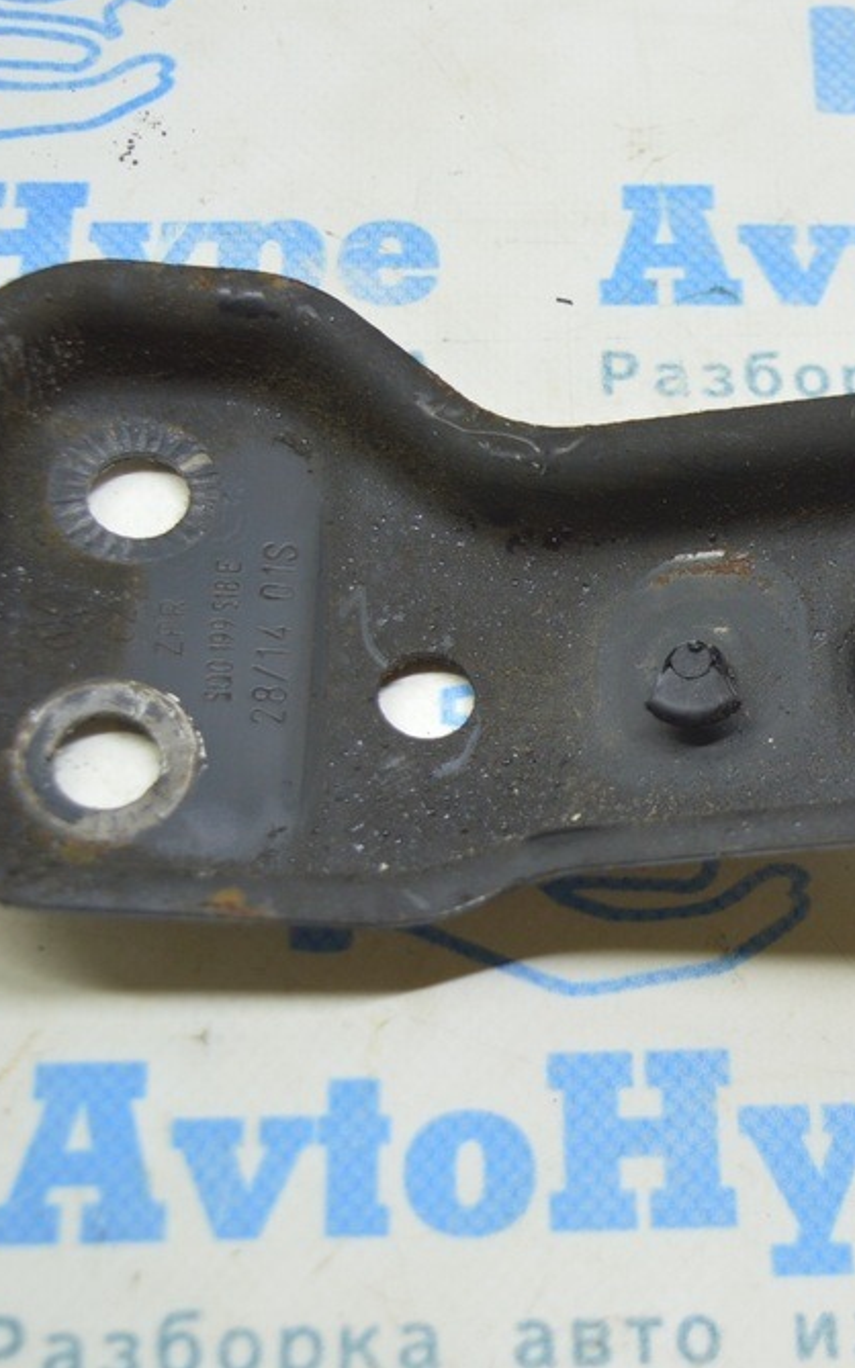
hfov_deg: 19.0
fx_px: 2528
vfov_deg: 30.3
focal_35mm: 68
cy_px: 676
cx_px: 659
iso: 400
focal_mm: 29
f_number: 4.2
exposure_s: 1/40
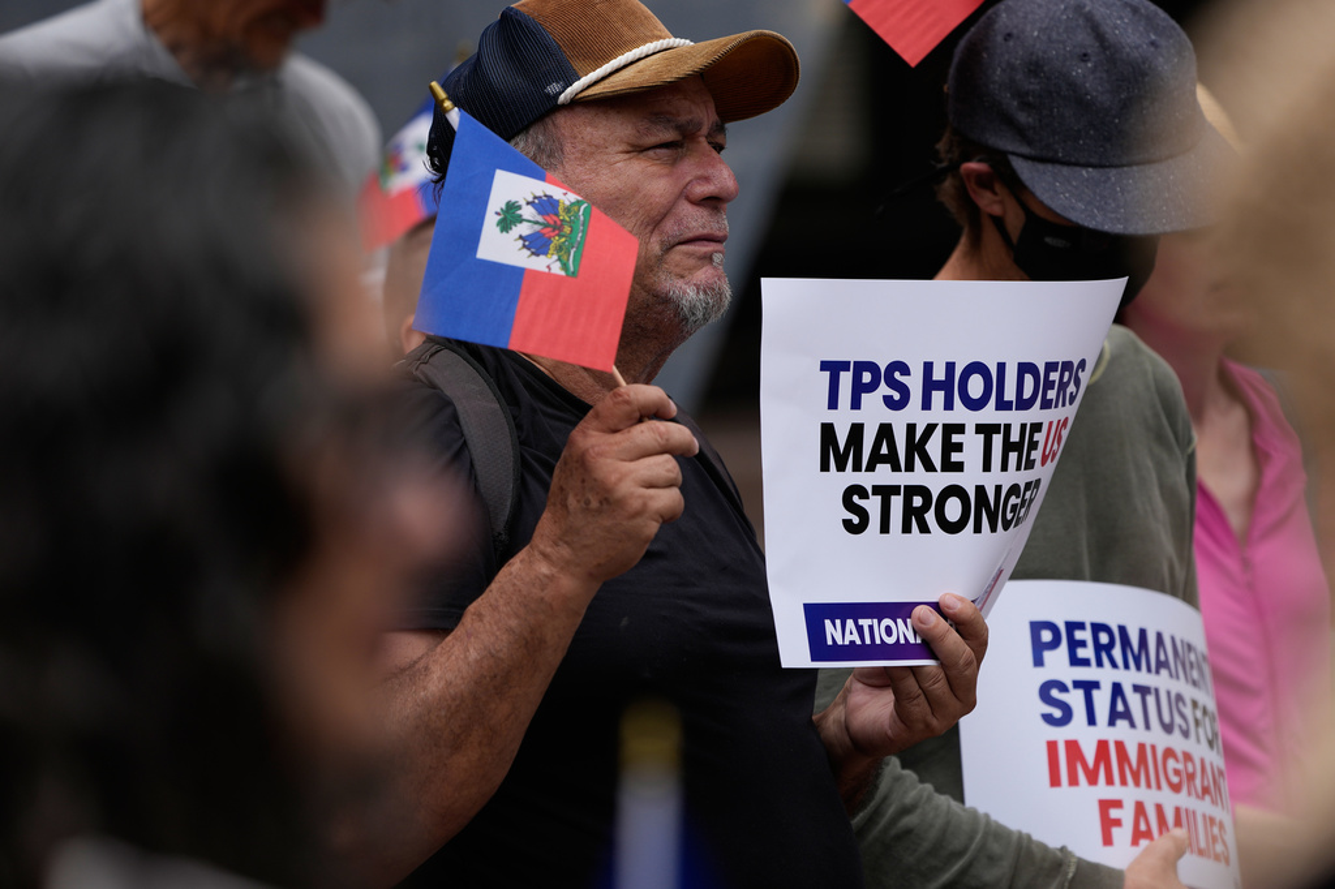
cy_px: 444
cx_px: 668
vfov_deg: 5.1
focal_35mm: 268
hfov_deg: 7.7
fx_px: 9935
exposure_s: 1/800
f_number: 5.6
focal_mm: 268
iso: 200
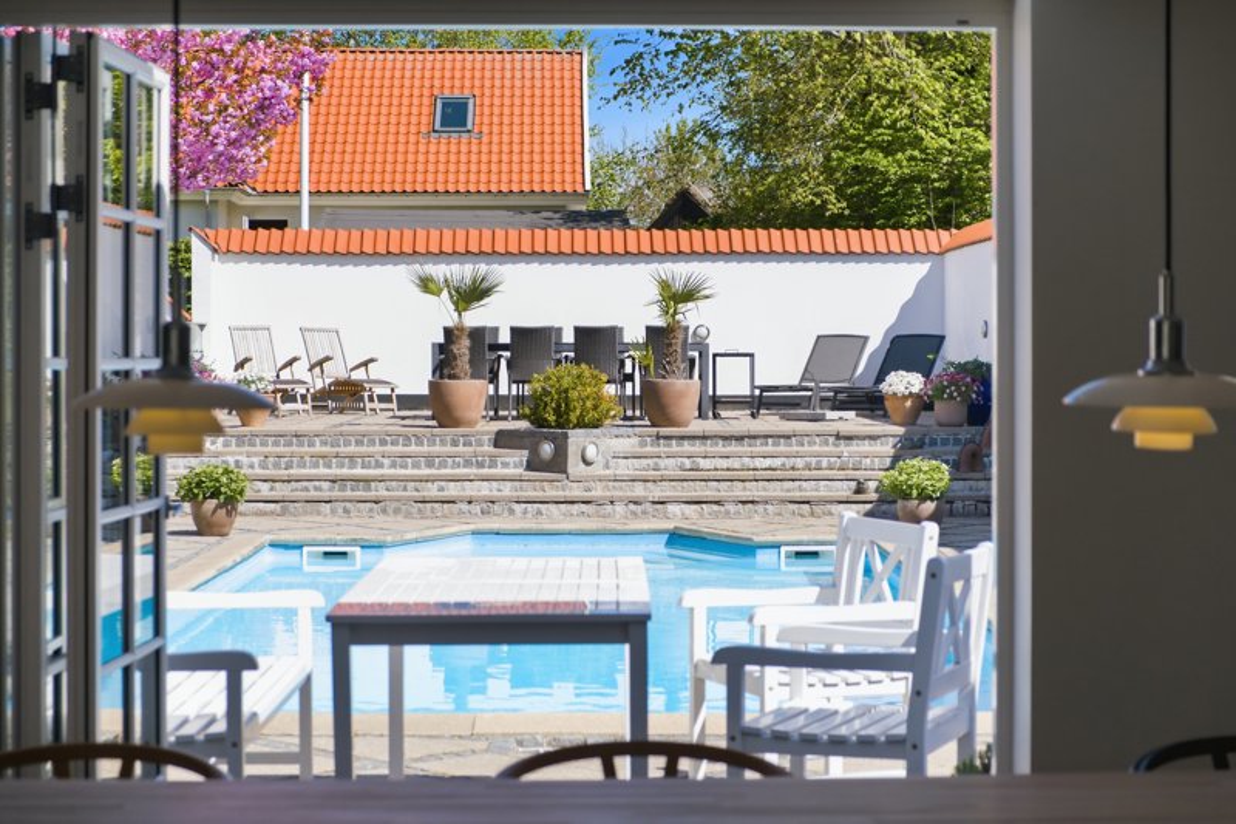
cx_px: 618
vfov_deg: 19.7
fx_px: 2368
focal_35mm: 69
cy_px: 412
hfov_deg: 29.2
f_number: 4.5
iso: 200
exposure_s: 1/1000
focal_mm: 46.3
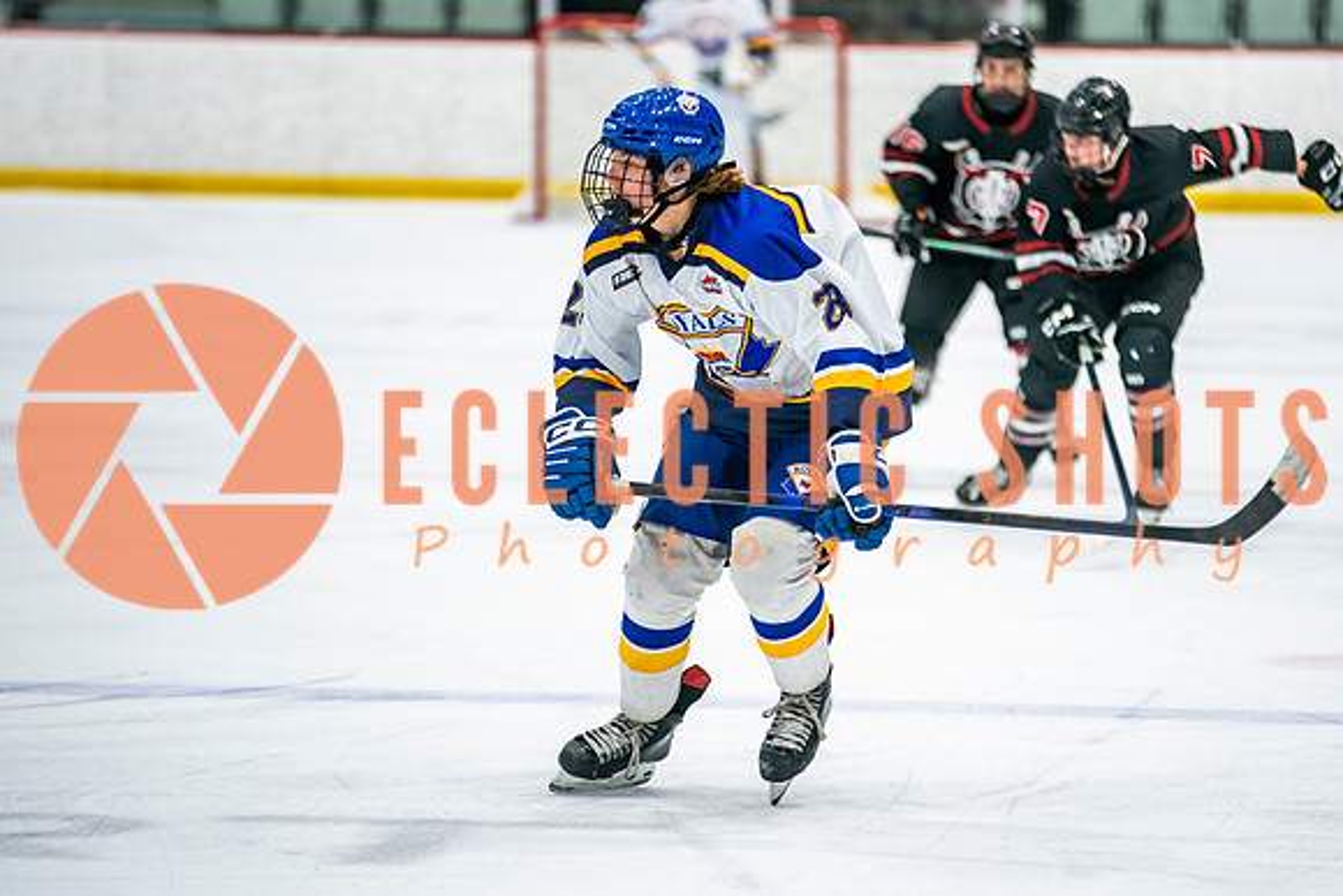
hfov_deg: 8.4
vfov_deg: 5.6
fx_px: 9118
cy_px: 412
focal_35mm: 244
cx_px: 838
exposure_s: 1/640
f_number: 2.8
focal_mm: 190
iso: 640
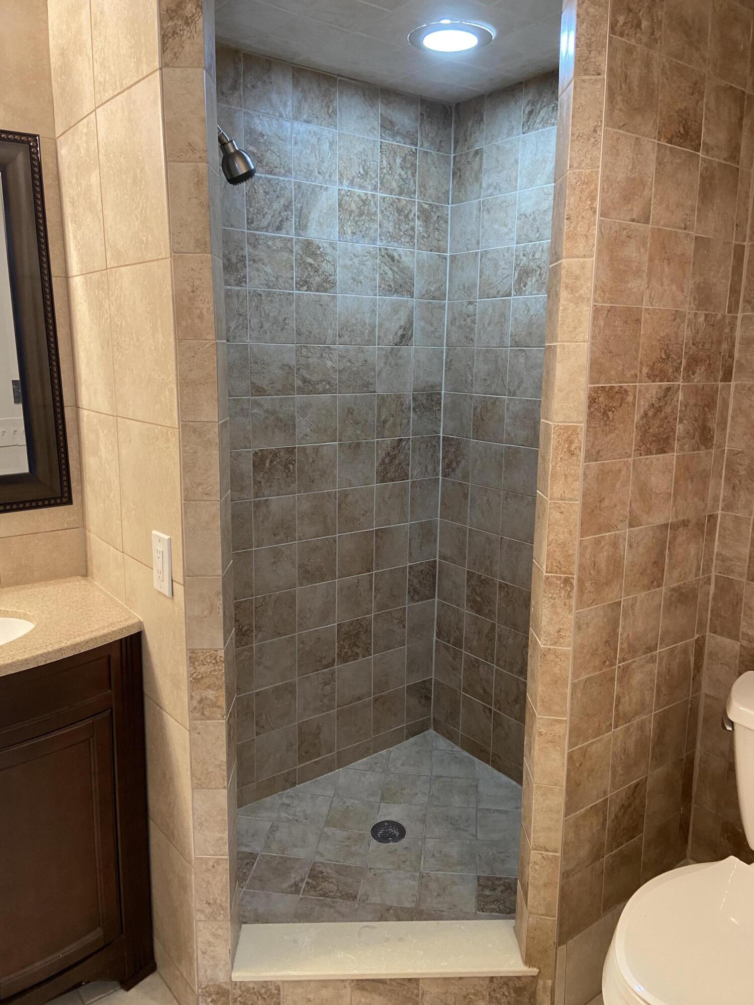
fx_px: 755
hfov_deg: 53.1
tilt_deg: -10.8
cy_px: 502
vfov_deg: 67.3
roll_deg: +0.1
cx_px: 377
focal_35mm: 26
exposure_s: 1/60
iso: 160
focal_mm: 4.25
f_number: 1.8
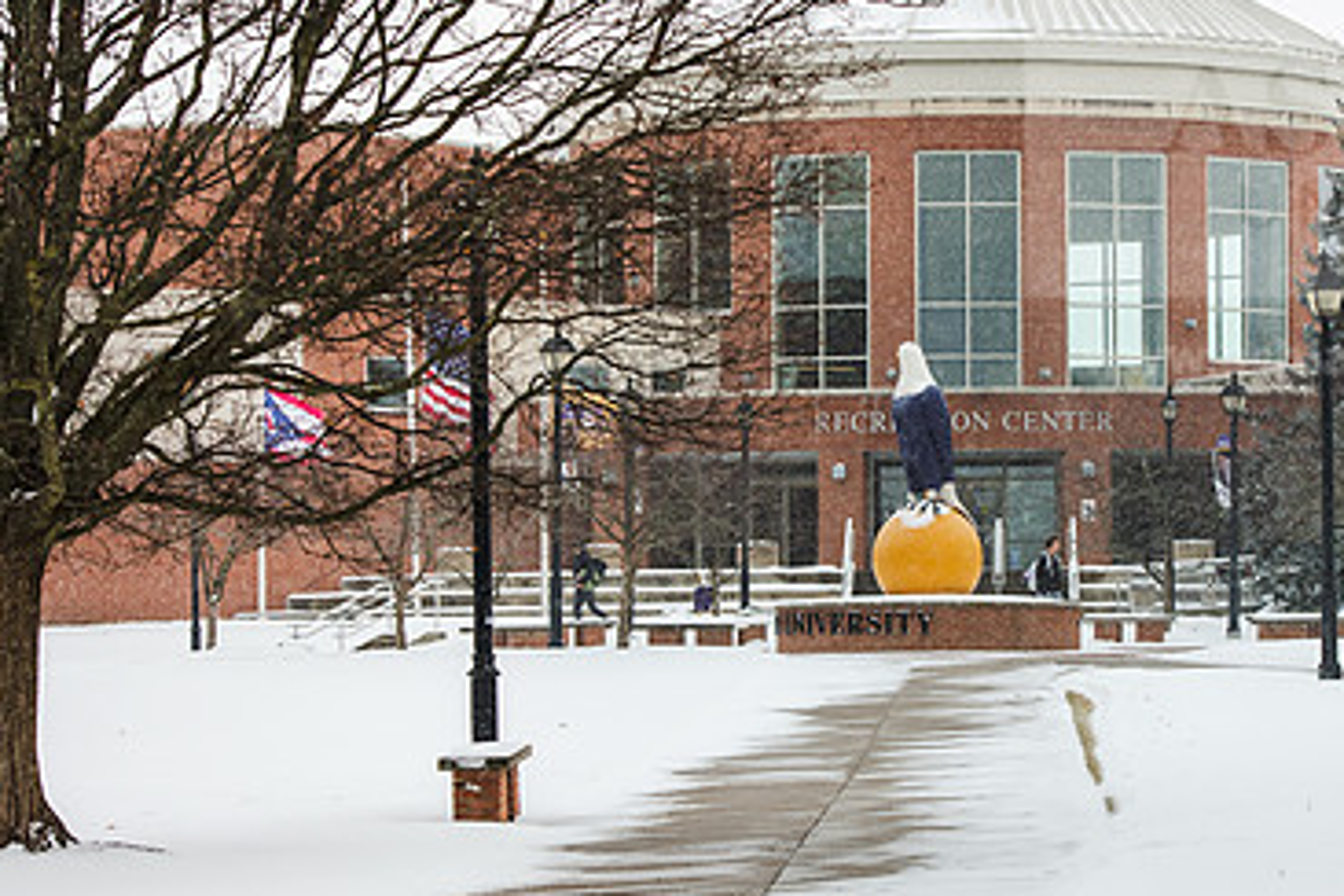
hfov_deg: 15.7
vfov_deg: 10.5
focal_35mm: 130
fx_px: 4853
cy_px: 435
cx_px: 914
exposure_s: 1/160
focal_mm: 82
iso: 320
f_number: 5.6
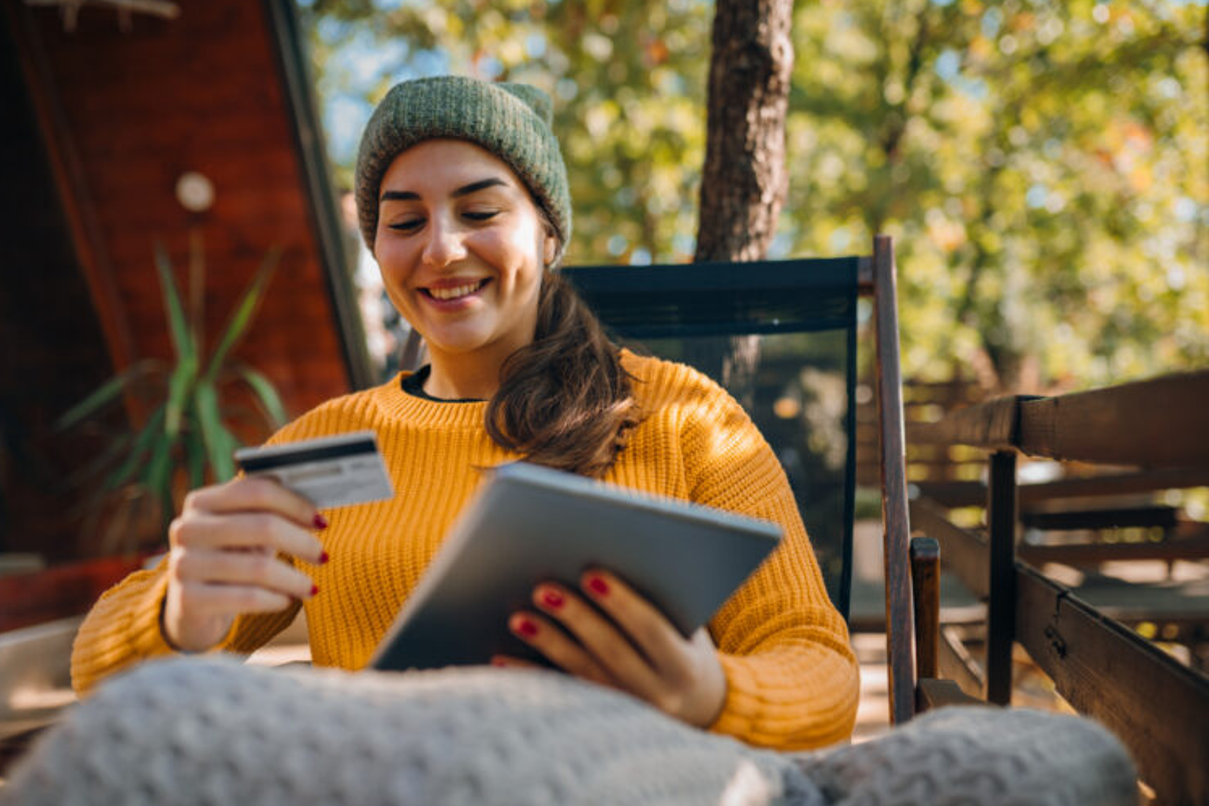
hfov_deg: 53.1
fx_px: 1209
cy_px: 395
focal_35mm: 36
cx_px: 600
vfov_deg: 36.9
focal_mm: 35
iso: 64
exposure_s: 1/250
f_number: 1.8
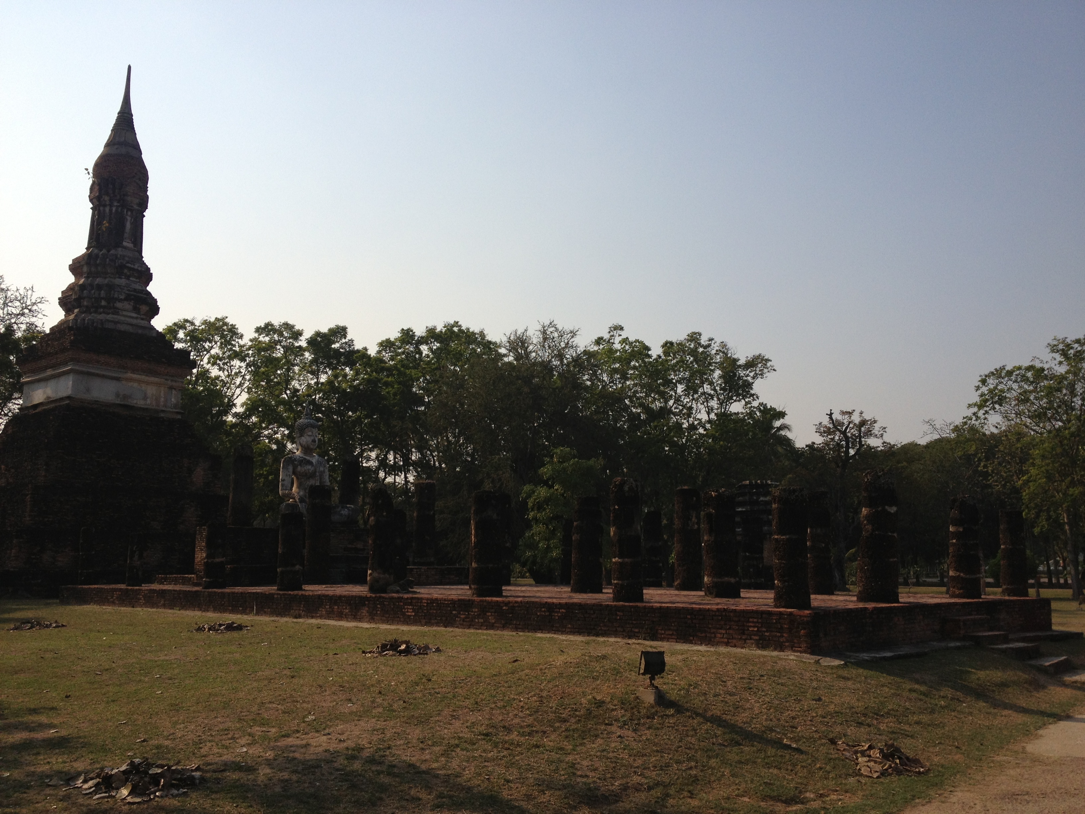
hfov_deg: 52.6
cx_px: 542
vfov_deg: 40.7
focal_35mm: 35
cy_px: 407
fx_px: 1097
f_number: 2.4
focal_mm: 4.28
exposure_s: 1/2304
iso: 50
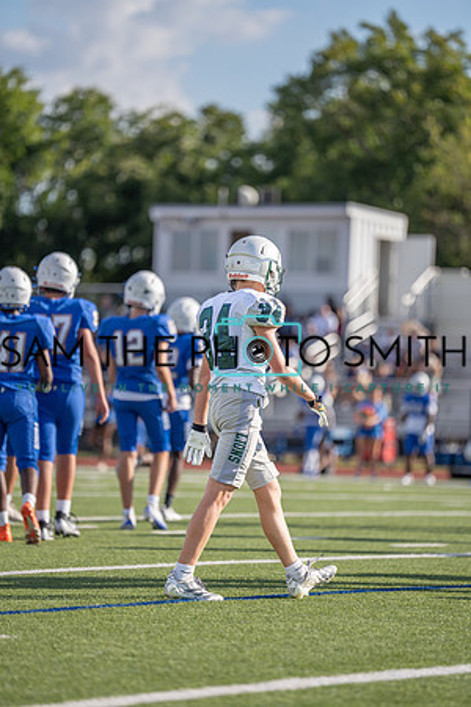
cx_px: 236
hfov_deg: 7.5
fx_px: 3571
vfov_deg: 11.3
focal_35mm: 182
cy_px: 354
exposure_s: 1/2000
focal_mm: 182
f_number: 2.8
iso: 100
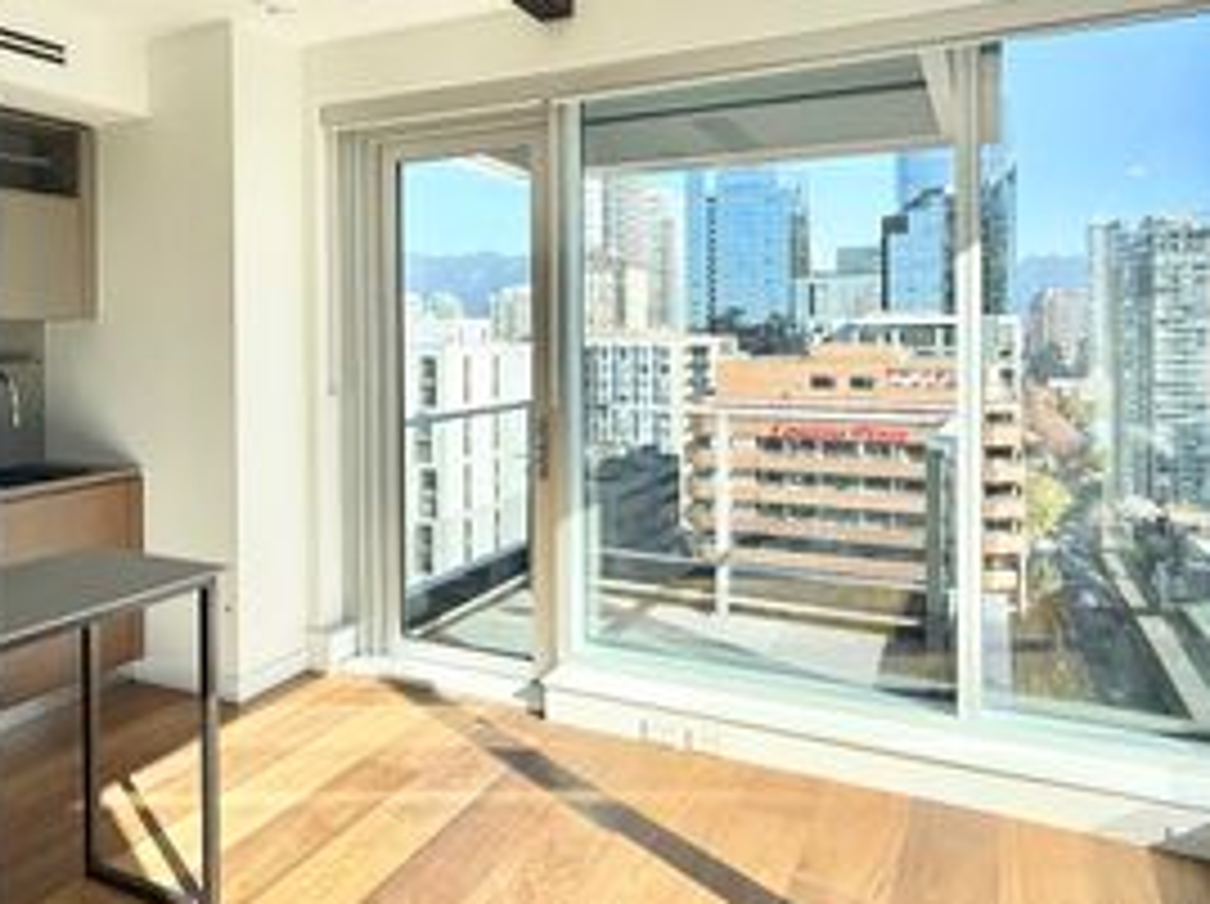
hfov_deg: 67.1
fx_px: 908
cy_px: 337
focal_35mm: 26
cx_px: 522
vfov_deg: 52.4
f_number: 2.2
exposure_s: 1/942
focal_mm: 2.22
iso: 50
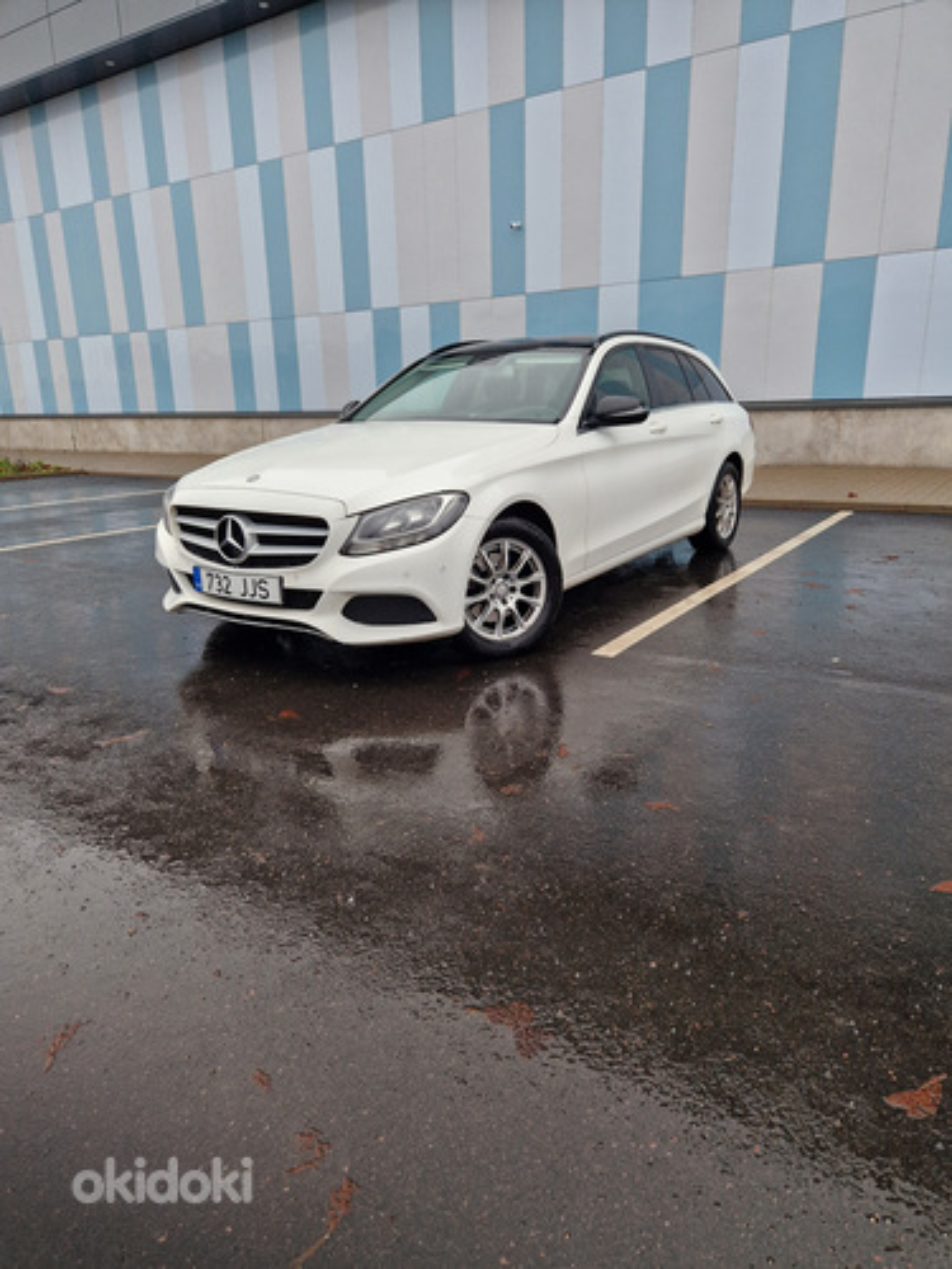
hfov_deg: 58.9
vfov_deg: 73.9
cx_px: 476
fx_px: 843
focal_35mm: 23
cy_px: 634
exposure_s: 1/180
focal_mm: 5.4
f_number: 1.8
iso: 125
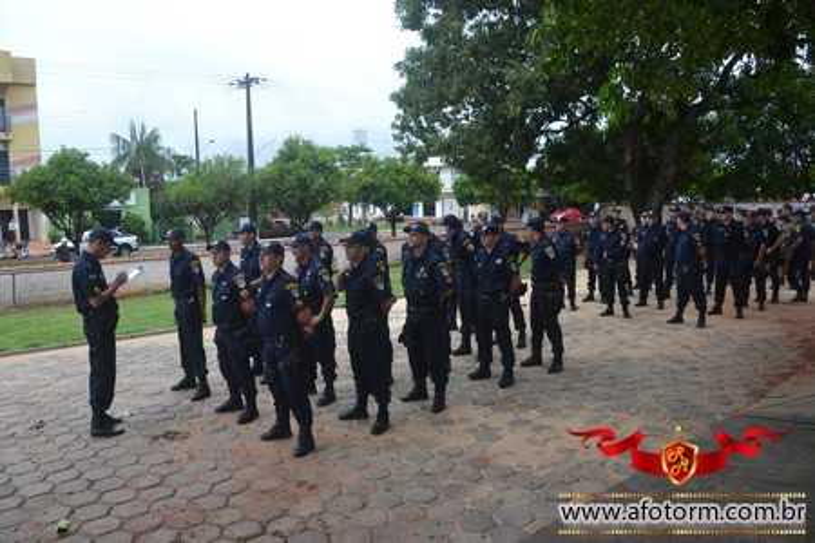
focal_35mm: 30
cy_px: 272
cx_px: 408
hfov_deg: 61.9
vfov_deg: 43.6
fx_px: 679
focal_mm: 20
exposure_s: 1/125
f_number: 5.6
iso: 160
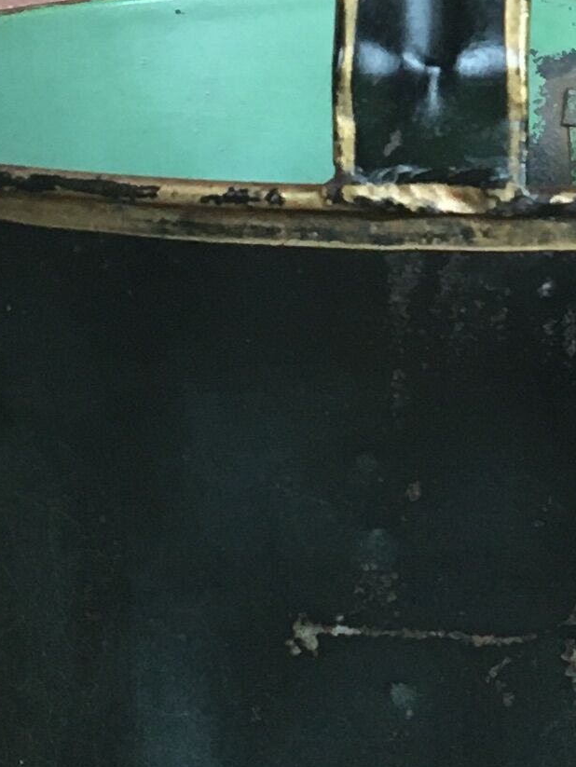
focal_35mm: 142
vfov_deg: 13.8
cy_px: 70
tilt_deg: -9.9
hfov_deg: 10.3
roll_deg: +1.4
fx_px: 3148
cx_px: 621
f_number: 2.2
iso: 64
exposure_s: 1/33
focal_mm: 4.15
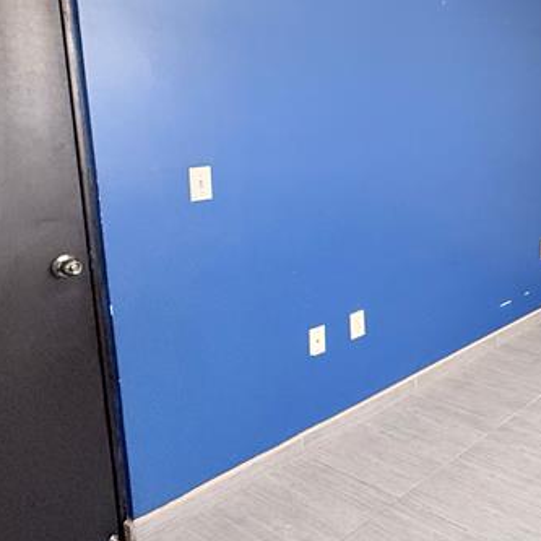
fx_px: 672
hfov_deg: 36.1
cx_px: 617
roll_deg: +0.1
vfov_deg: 43.1
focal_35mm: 38
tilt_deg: -7.9
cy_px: 167
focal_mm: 2.22
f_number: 2.2
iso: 400
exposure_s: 1/60
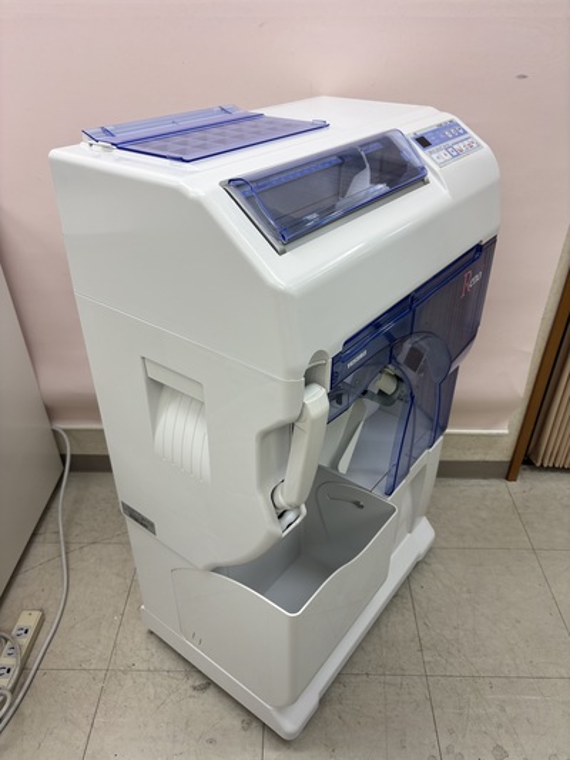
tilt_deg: -34.7
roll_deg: +0.2
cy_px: 380
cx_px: 285
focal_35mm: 26
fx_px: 571
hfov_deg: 53.0
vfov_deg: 67.3
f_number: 1.6
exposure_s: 1/120
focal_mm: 5.96
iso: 32
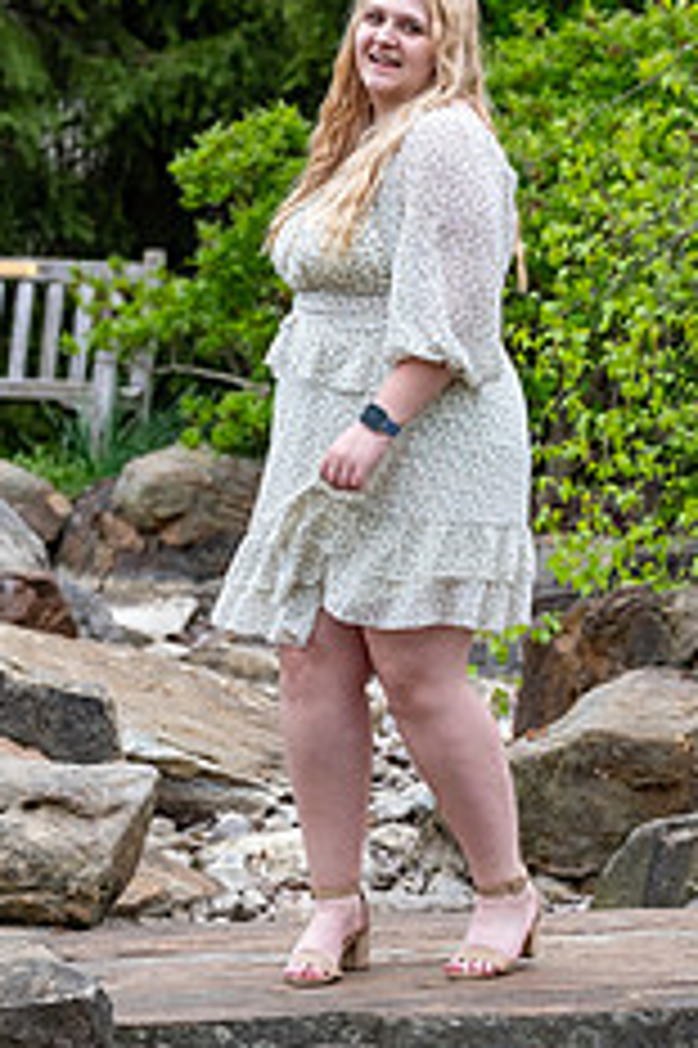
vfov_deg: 9.9
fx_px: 6029
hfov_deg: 6.6
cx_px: 513
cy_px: 513
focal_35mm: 207
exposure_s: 1/400
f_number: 4
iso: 250
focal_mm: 71.5
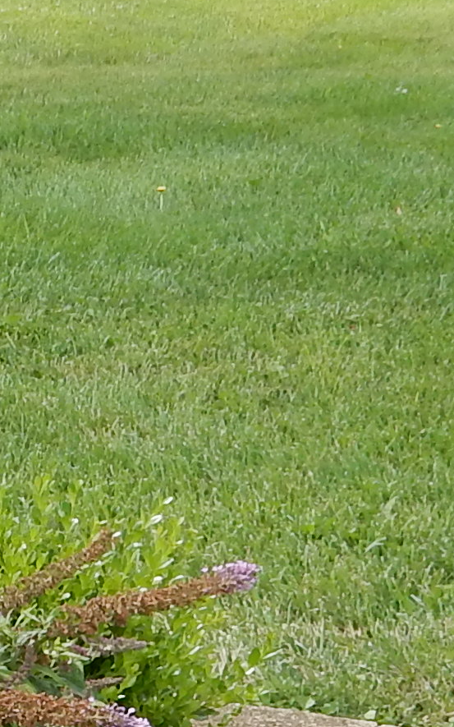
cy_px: 724
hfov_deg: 9.2
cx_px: -236
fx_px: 2732
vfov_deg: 14.9
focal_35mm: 138
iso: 125
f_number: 3.7
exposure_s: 1/400
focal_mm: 4.5
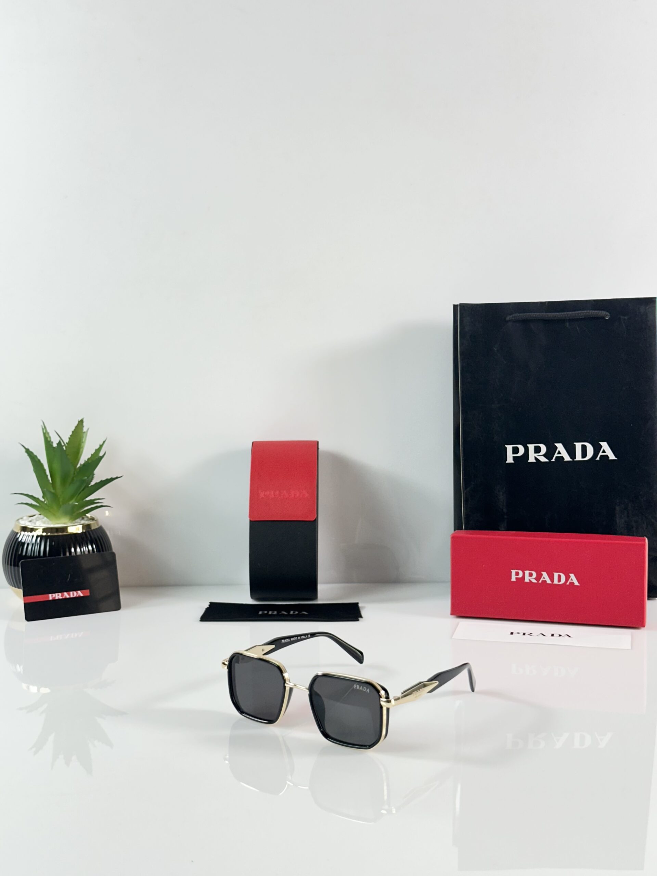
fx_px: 1215
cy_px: 438
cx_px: 328
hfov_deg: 30.3
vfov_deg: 39.7
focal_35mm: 48
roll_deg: +0.2
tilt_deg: -7.3
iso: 80
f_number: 1.78
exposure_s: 1/100
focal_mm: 6.86
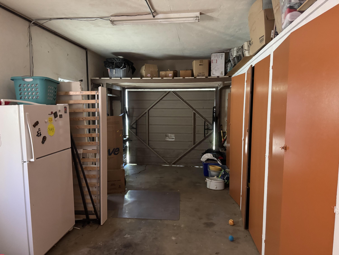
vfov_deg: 56.8
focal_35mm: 24
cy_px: 128
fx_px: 235
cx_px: 170
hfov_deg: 71.6
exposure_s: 1/43
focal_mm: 6.76
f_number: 1.78
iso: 800
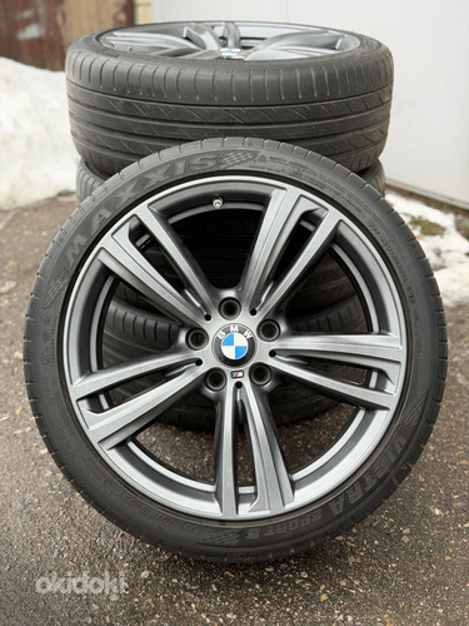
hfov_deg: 30.3
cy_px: 313
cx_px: 234
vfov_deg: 39.7
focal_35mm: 48
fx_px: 867
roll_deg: +2.1
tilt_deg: -23.6
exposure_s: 1/123
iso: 100
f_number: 1.78
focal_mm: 6.76
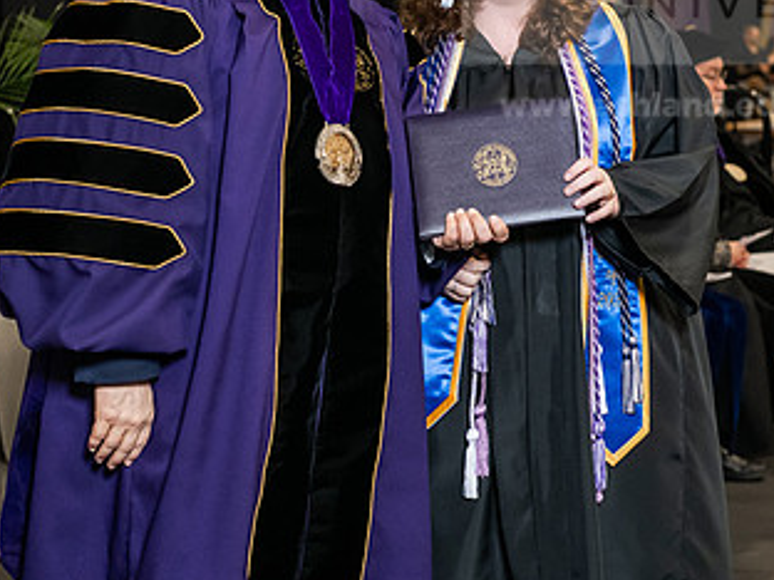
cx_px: 387
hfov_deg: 15.8
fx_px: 2795
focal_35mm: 125
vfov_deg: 11.8
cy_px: 157
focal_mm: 70
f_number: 5
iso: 2500
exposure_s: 1/200
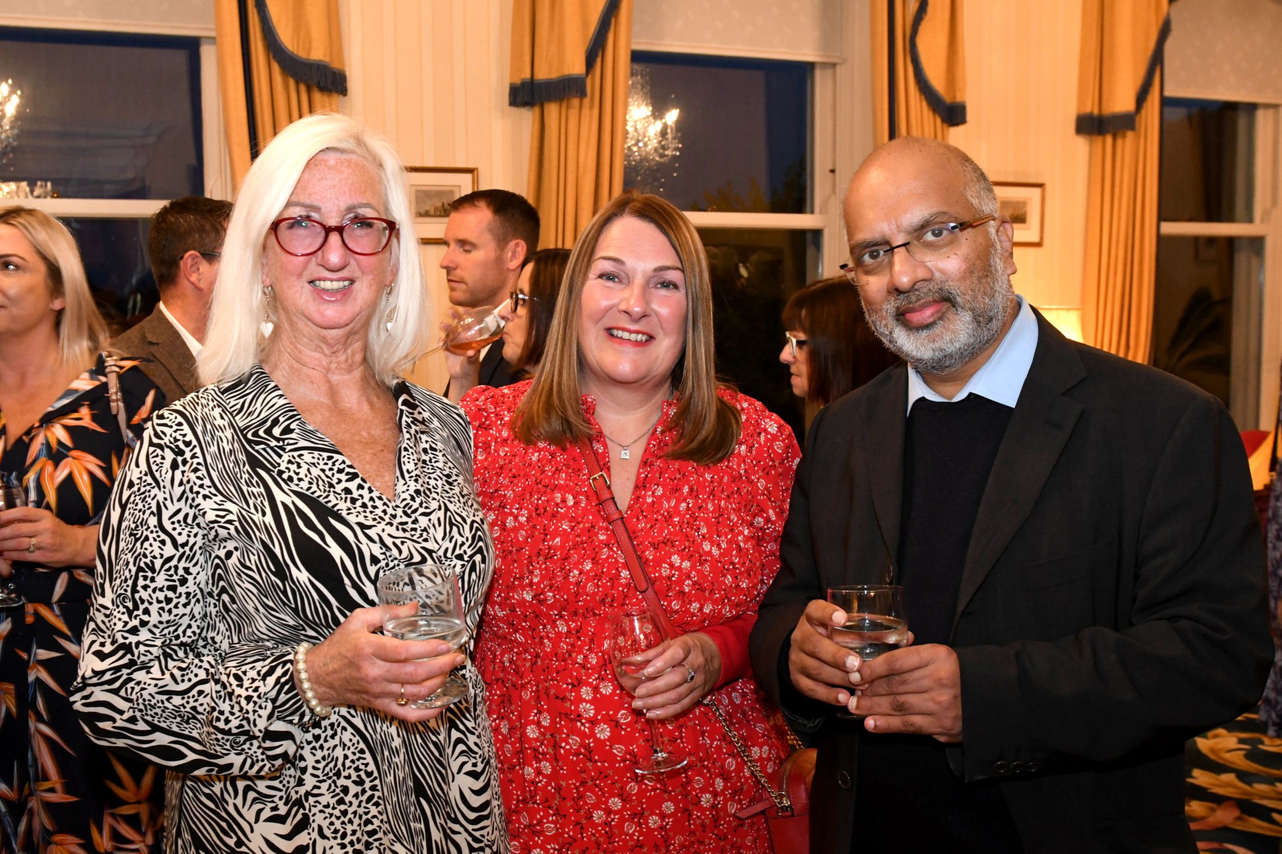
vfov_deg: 33.0
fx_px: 1442
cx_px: 641
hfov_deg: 47.9
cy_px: 427
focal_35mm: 40
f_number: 5.6
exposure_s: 1/30
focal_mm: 27
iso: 2500
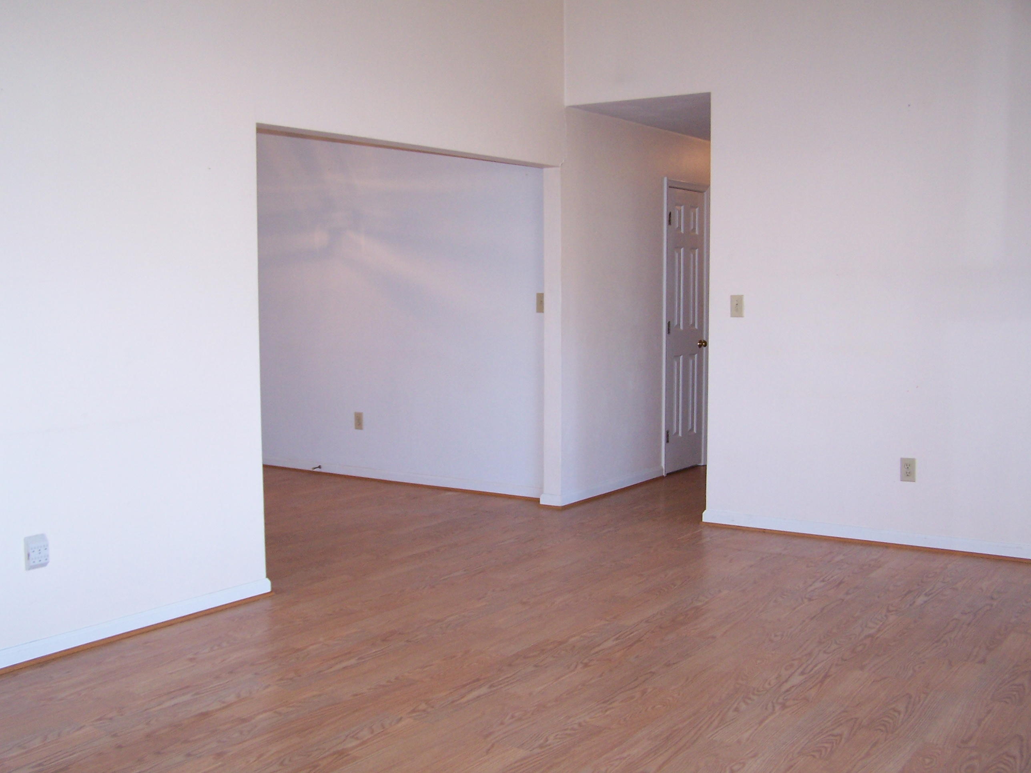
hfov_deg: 49.0
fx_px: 1132
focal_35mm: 38
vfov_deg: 37.7
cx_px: 516
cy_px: 386
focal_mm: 6.3
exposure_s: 1/60
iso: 140
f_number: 2.8
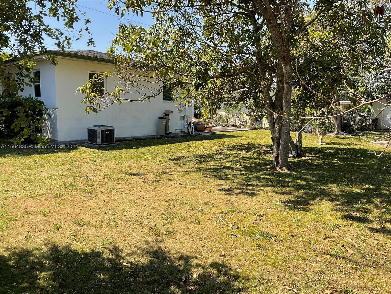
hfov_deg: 61.7
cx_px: 196
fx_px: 328
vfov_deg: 48.2
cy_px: 147
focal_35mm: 29
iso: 16
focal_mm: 3
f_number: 1.8
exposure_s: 1/978
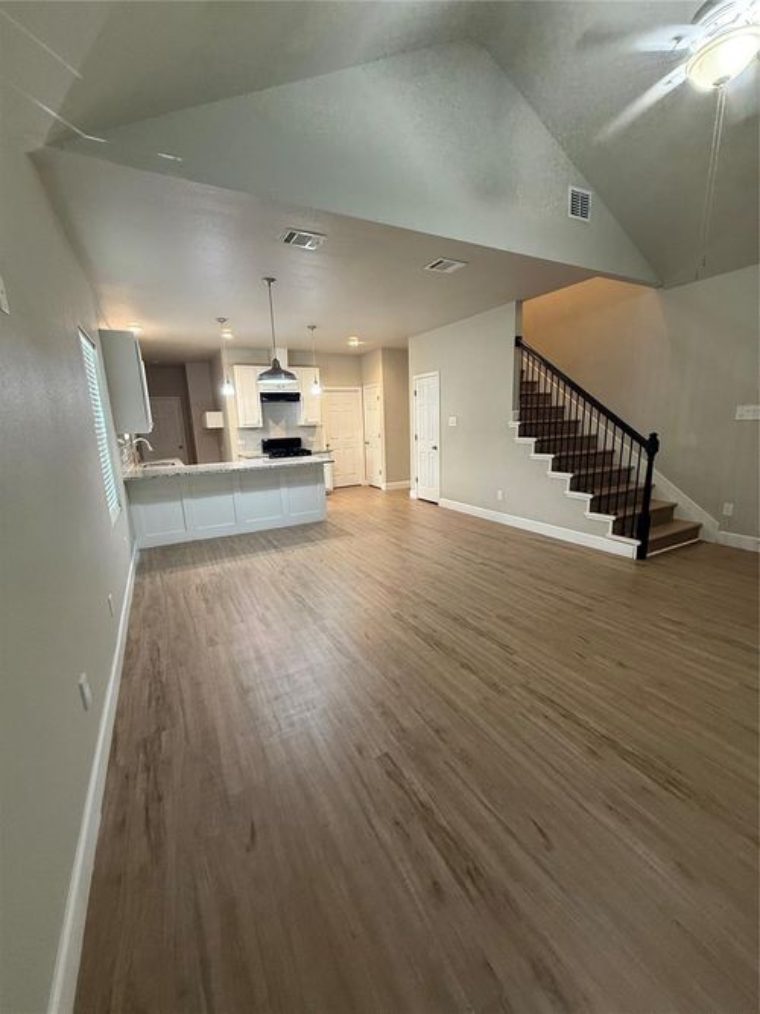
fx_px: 410
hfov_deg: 85.7
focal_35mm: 14
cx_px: 380
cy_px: 507
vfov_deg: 102.1
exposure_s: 1/60
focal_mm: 2.22
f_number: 2.2
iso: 320
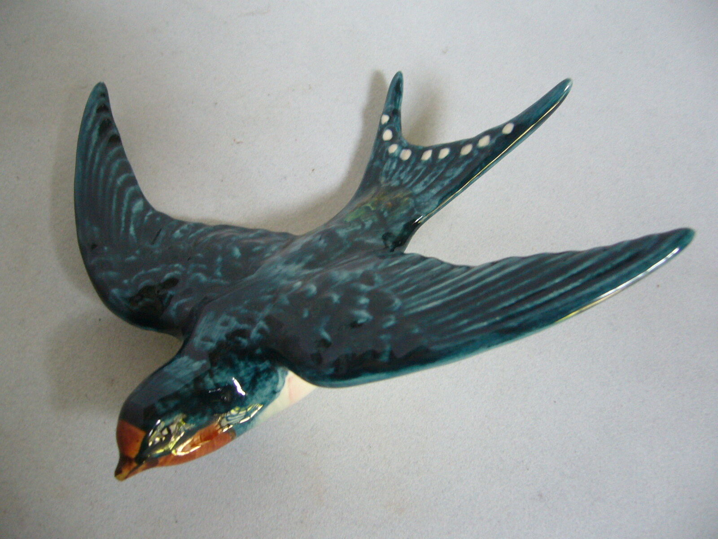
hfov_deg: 52.6
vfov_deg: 40.7
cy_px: 270
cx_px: 359
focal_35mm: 35
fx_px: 726
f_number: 2.8
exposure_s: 1/15
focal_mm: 5.8
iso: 200
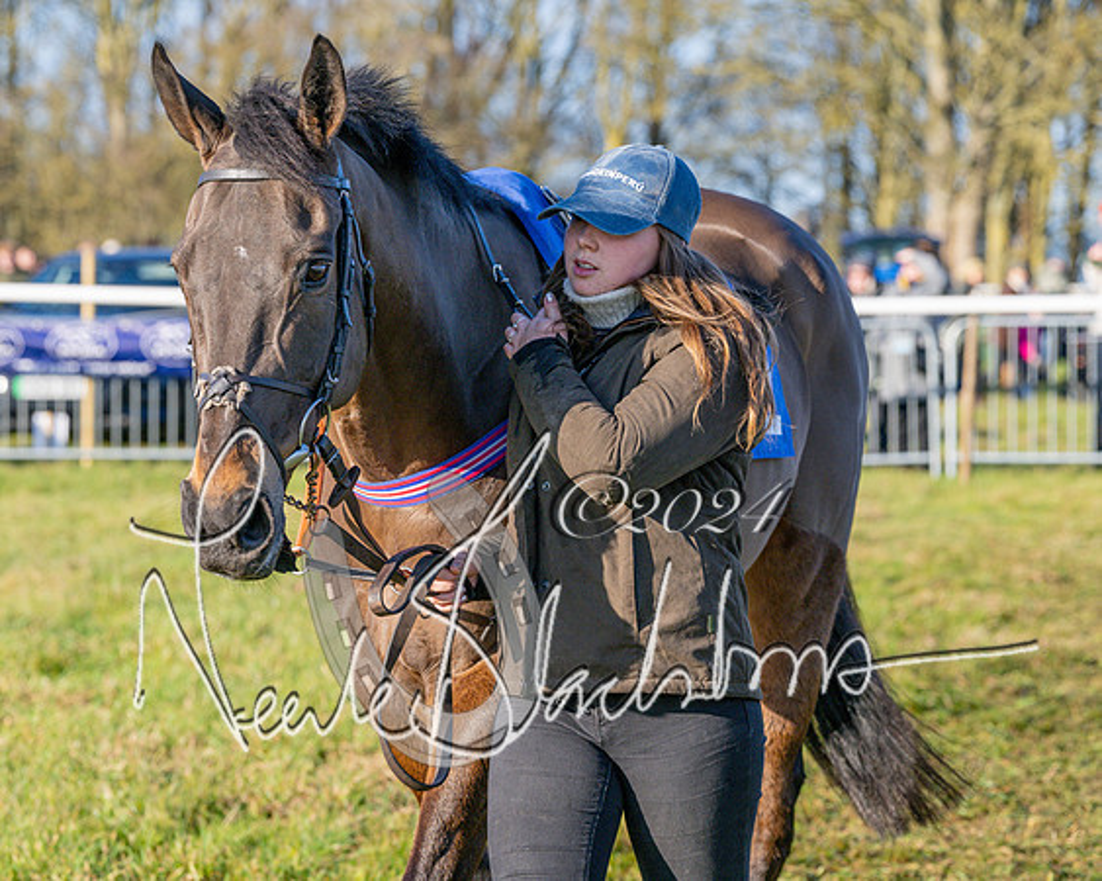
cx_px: 407
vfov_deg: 10.5
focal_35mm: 148
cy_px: 456
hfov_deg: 13.1
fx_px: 4809
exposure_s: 1/1250
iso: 400
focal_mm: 113
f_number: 5
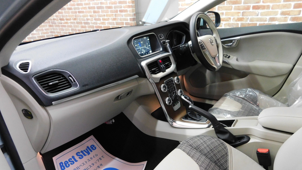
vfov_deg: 43.8
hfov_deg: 71.9
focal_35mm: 26
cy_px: 113
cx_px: 156
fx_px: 208
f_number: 3
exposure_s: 1/15
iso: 400
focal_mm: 4
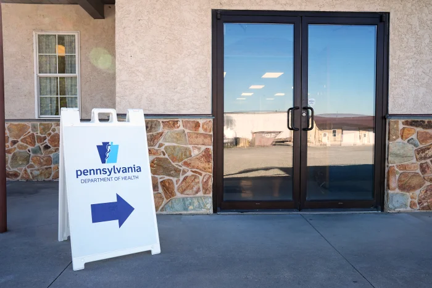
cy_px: 144
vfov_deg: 45.0
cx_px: 216
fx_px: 348
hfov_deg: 63.6
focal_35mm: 29
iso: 250
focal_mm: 29
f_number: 7.1
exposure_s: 1/160
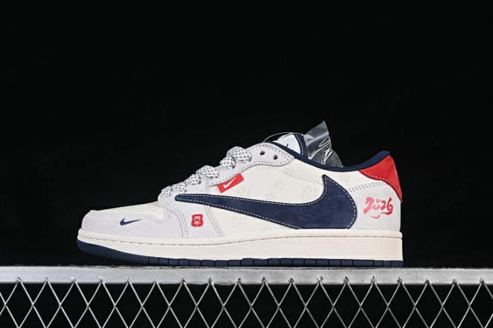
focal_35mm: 75
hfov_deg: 27.0
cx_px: 246
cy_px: 164
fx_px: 1027
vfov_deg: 18.2
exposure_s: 1/80
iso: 160
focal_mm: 50
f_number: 8
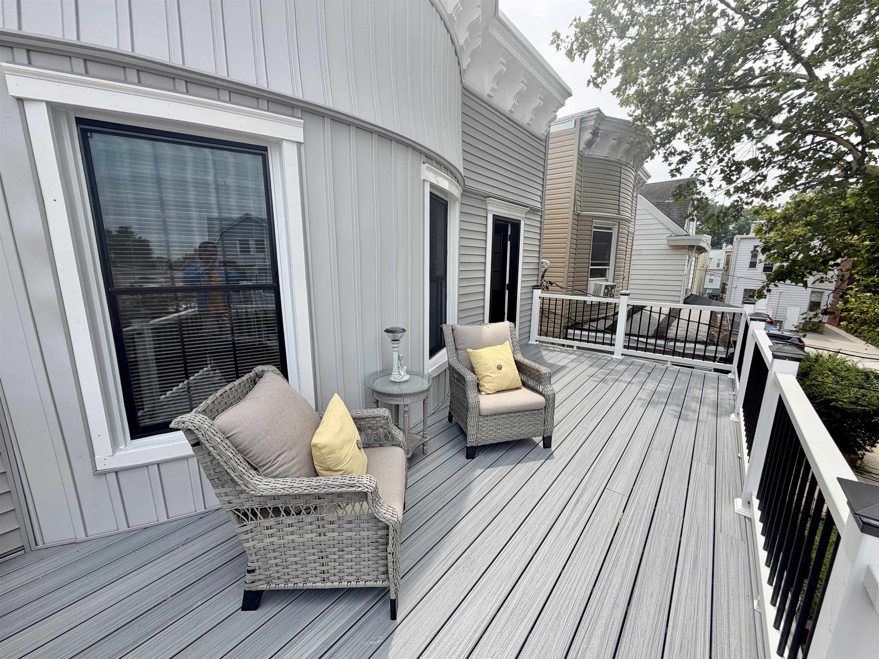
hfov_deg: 102.1
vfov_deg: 85.7
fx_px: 356
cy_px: 330
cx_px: 440
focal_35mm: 14
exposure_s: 1/770
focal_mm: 2.22
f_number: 2.2
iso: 32
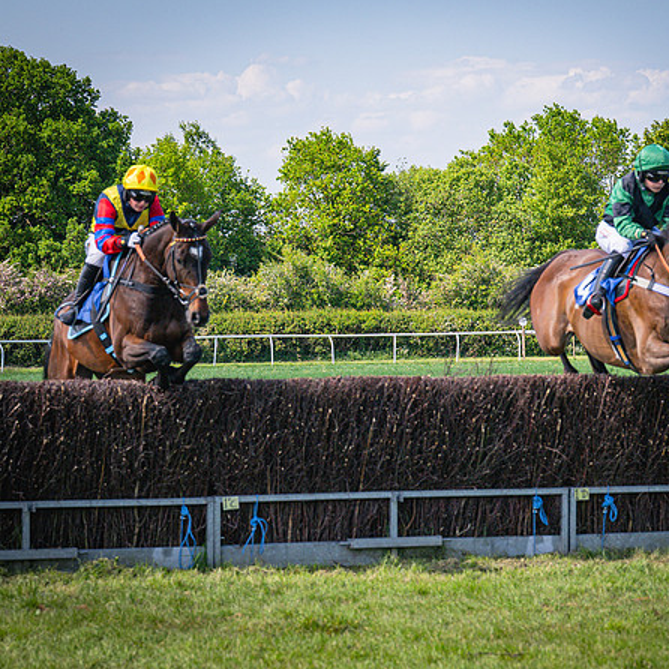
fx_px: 3542
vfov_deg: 10.8
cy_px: 333
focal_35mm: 162
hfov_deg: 10.8
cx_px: 352
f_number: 5
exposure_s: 1/2000
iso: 400
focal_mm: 80
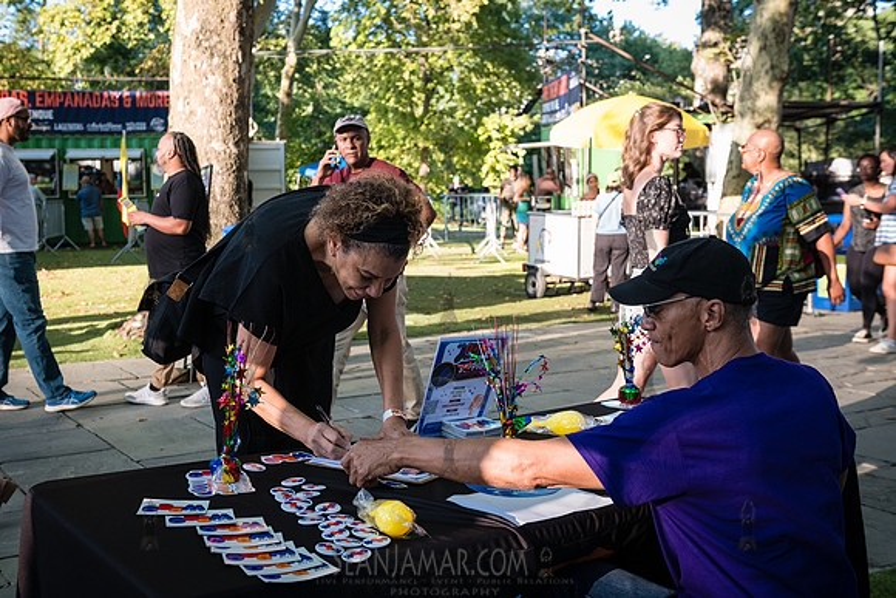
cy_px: 292
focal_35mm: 43
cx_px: 421
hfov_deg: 45.0
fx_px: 1082
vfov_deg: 30.9
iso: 2000
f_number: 5
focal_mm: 40
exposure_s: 1/800
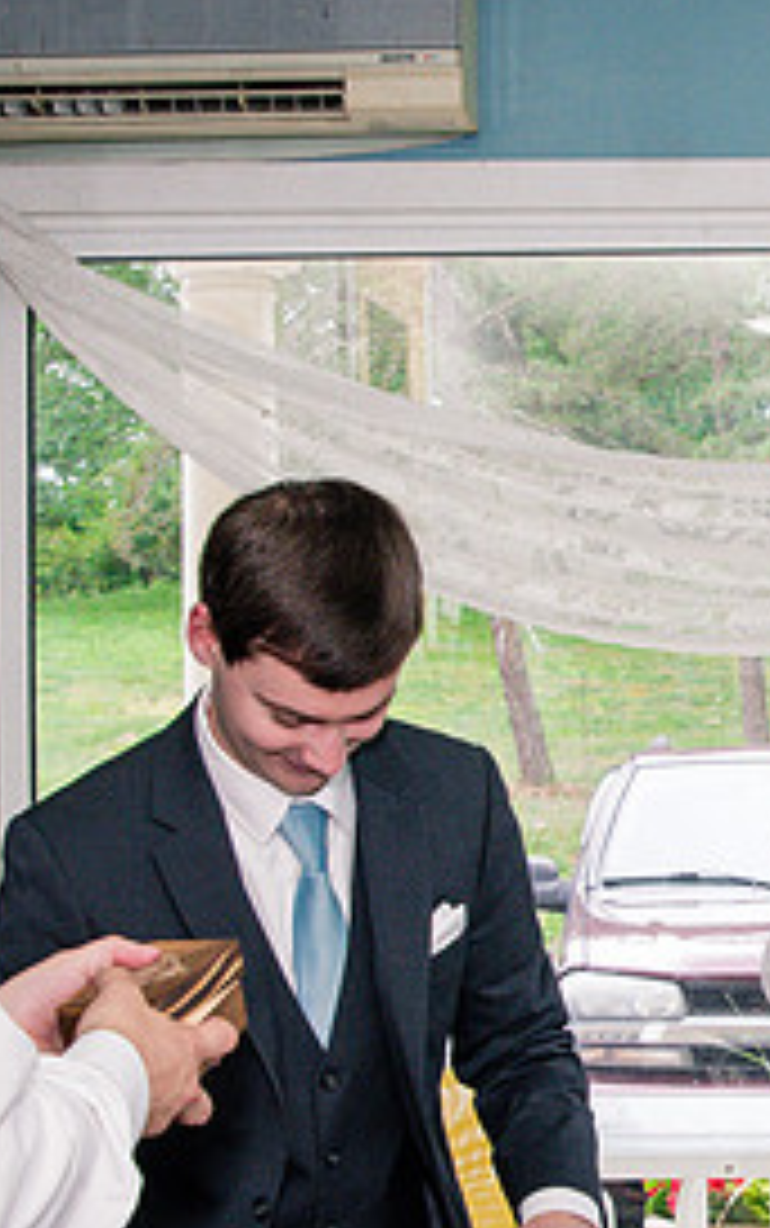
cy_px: 740
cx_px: 1027
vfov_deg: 21.6
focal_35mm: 96
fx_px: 3218
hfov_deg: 13.1
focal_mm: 28
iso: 1250
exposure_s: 1/160
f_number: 10
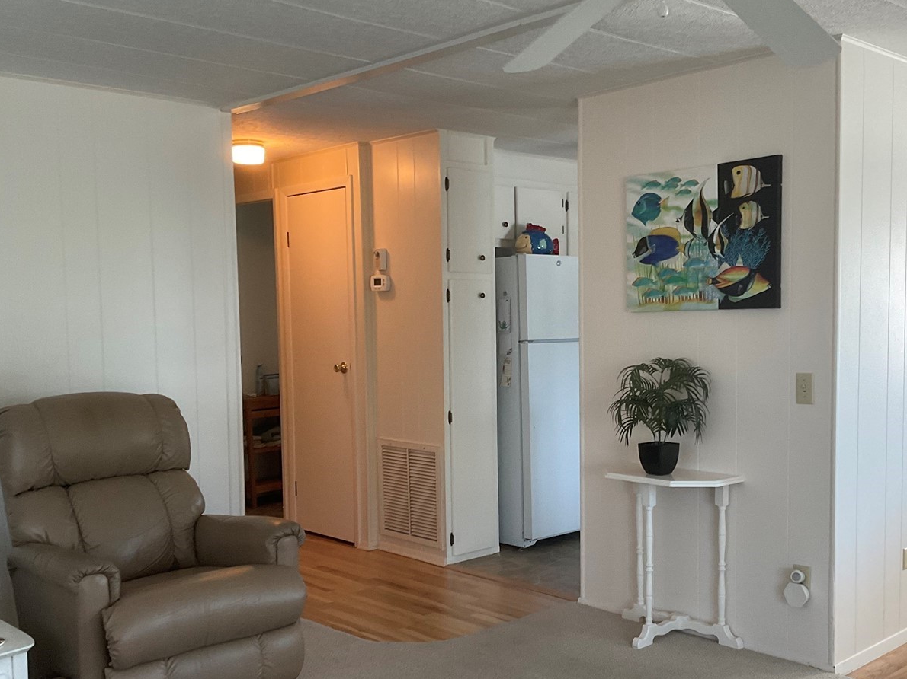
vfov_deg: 36.7
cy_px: 388
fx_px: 1022
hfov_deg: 47.7
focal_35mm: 39
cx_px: 517
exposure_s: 1/60
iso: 100
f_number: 1.8
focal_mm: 3
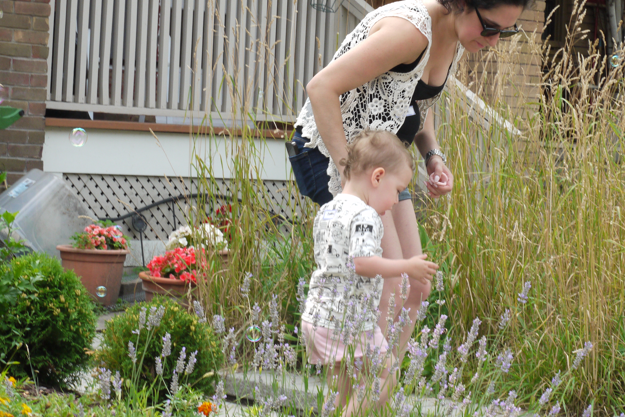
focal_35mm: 112
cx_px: 349
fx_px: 1944
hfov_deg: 18.3
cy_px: 199
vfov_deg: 12.2
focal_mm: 44
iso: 400
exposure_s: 1/60
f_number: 14
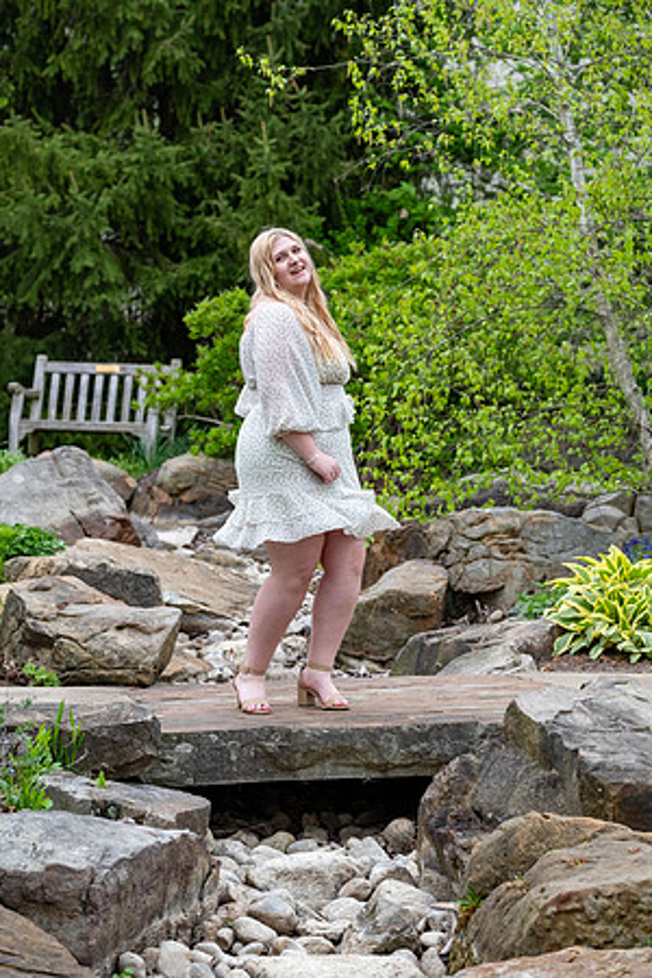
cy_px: 489
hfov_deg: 12.8
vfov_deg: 19.1
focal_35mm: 107
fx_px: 2907
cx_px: 326
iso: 250
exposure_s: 1/400
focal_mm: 71.5
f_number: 4
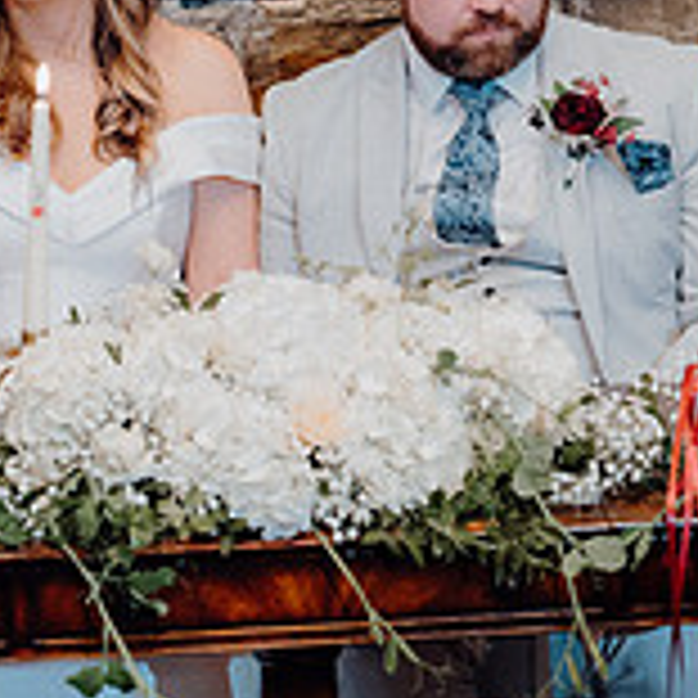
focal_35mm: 159
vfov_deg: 11.0
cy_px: 182
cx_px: 626
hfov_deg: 10.9
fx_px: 3627
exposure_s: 1/200
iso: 2500
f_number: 3.5
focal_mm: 50
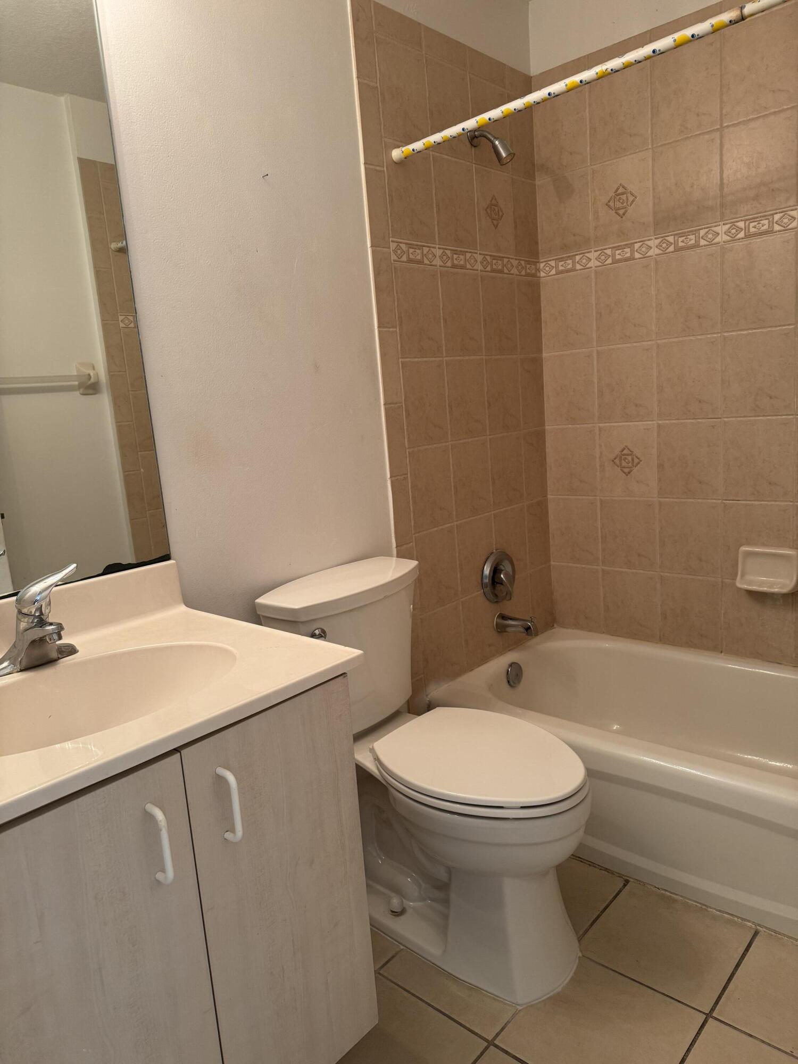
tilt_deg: -10.1
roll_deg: +5.7
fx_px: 738
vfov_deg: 71.6
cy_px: 532
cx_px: 399
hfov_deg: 56.8
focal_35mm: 24
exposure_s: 1/60
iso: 200
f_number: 1.78
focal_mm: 6.76
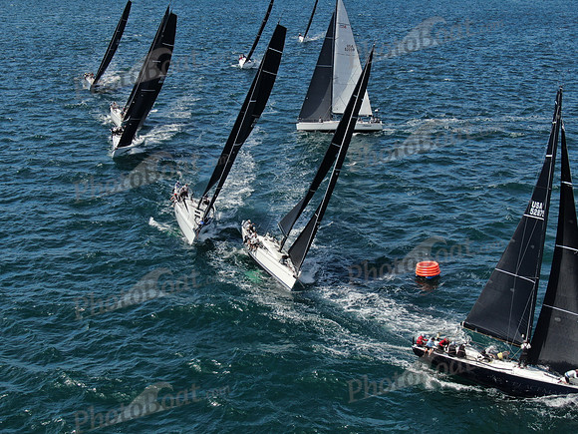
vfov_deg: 30.3
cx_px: 289
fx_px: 801
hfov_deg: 39.7
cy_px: 217
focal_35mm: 48
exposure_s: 1/800
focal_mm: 8.6
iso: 100
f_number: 3.8
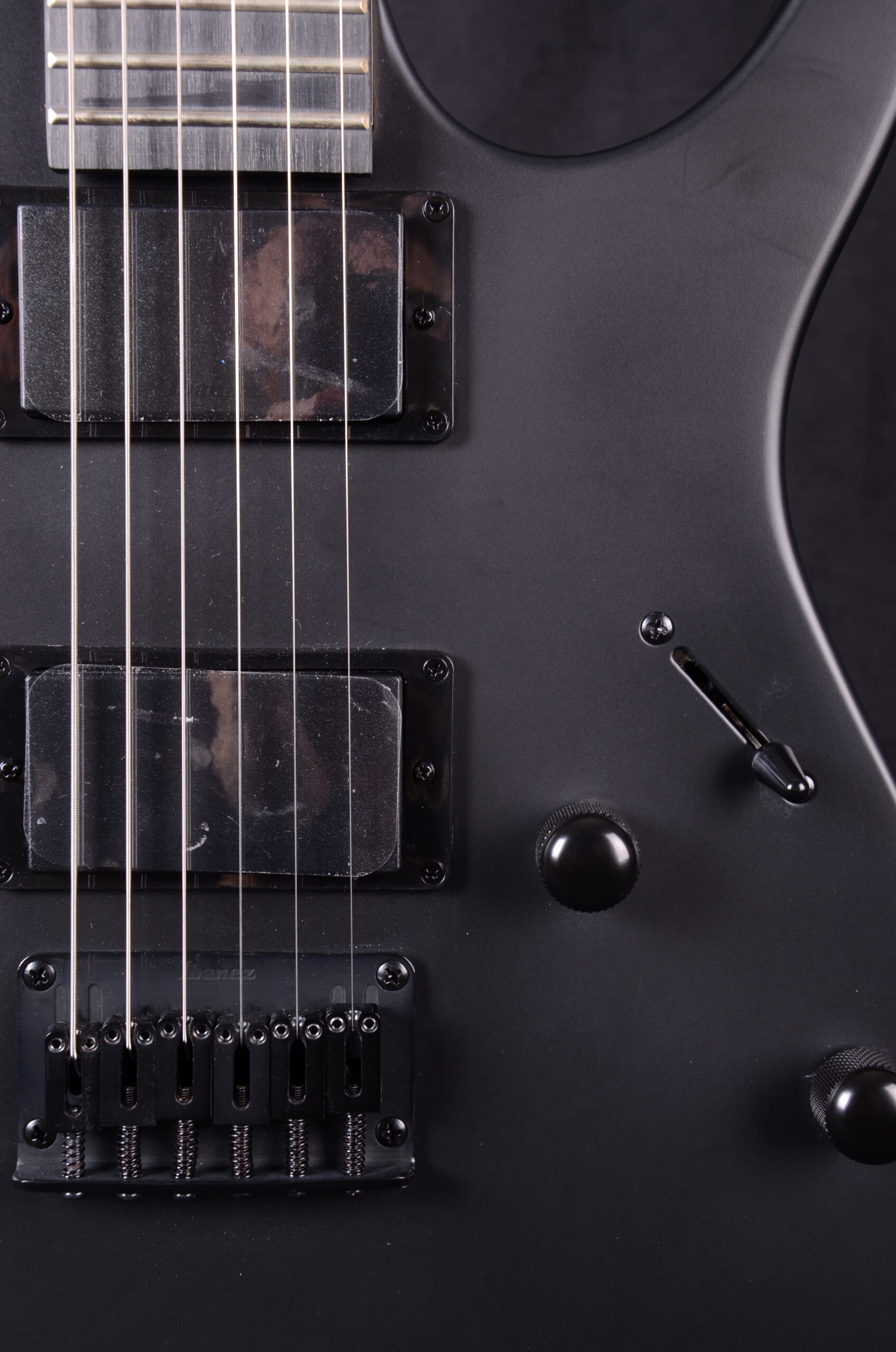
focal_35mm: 57
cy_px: 676
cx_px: 448
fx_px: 2137
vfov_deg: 35.1
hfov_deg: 23.7
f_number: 9
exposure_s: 1/200
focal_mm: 38
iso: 200
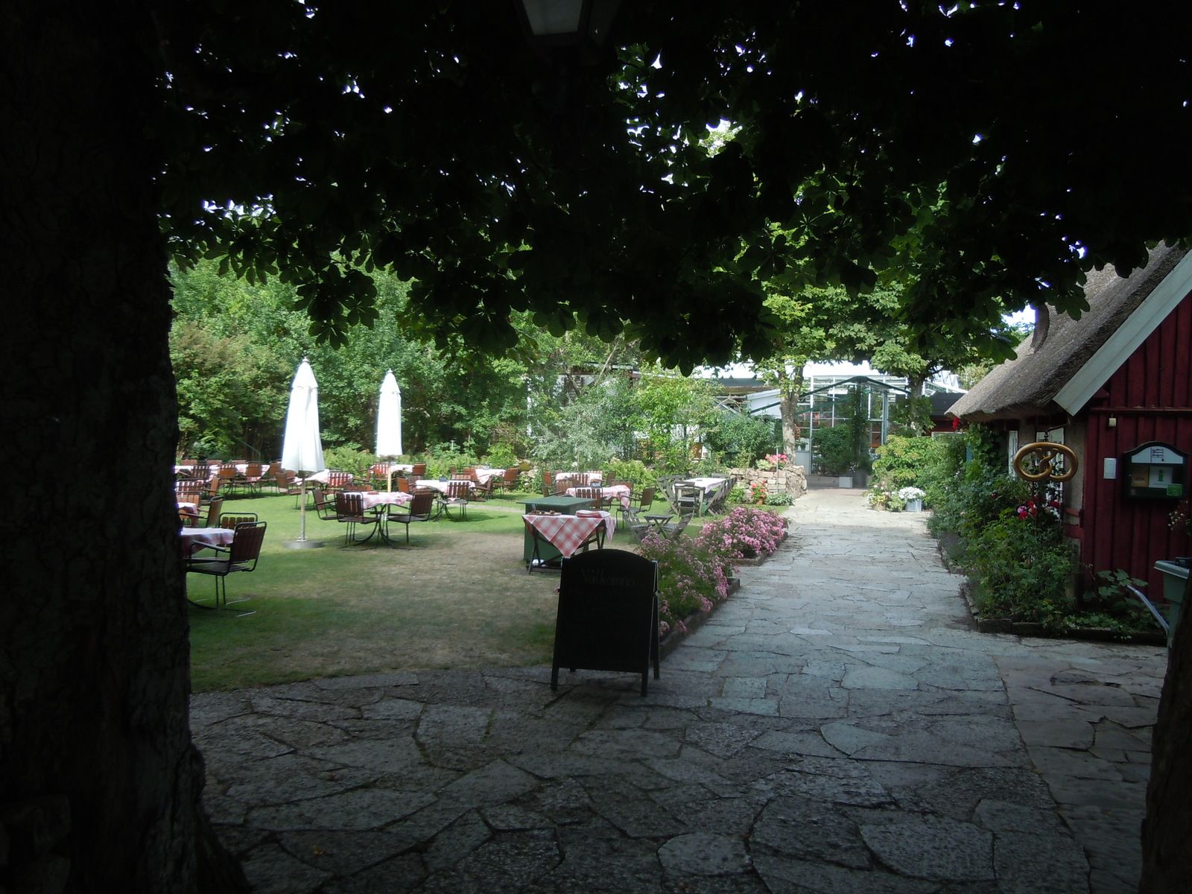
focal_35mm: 30
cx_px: 596
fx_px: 1033
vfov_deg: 46.8
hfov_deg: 60.0
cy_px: 447
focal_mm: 5.4
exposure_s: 1/250
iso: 100
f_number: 3.5
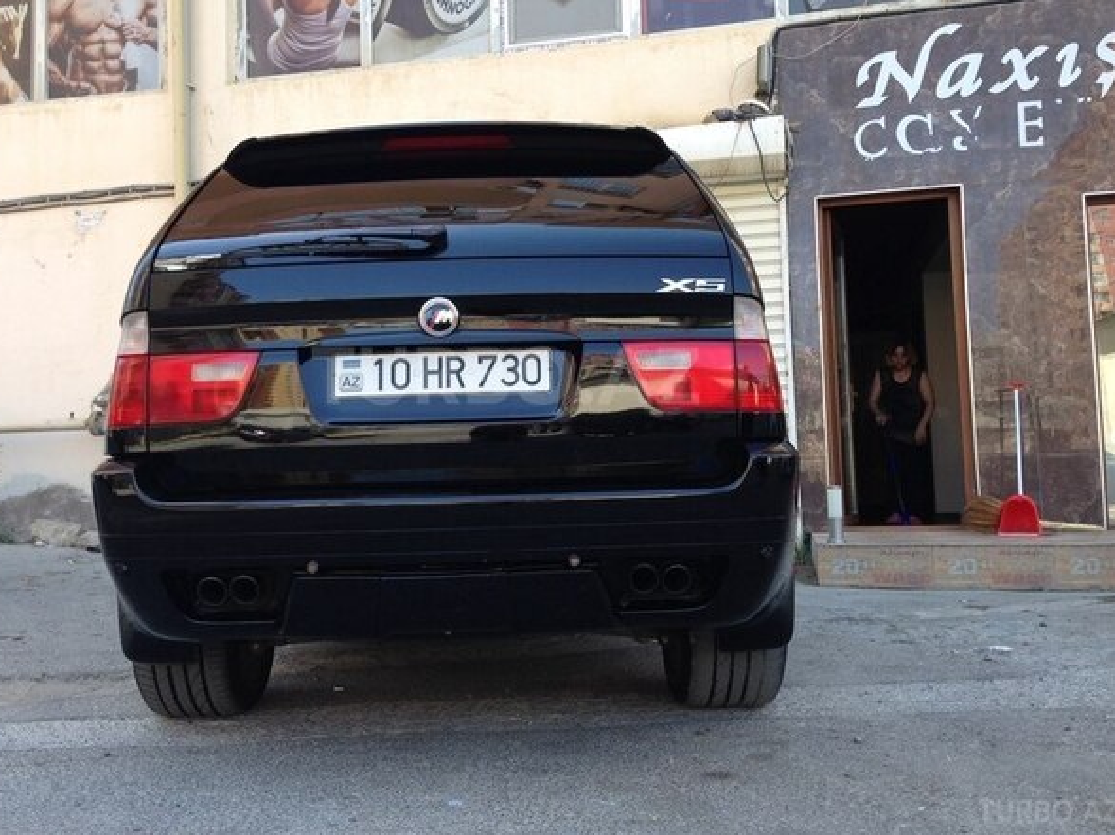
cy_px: 376
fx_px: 1191
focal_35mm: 37
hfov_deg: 50.1
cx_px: 505
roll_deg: +0.8
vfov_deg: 38.6
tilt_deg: +5.9
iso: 50
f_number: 2.4
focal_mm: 4.12
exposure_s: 1/186
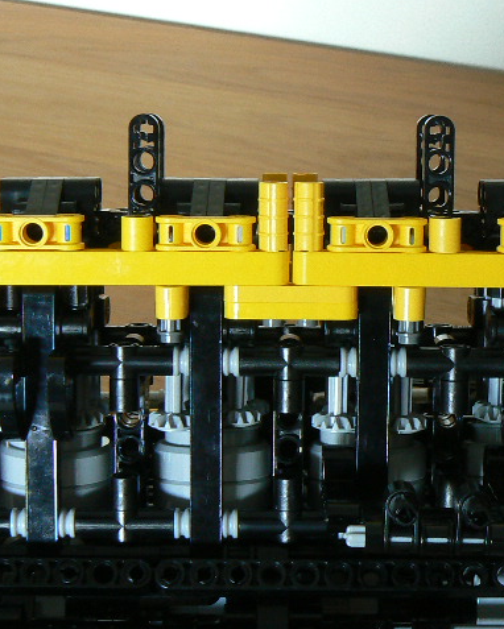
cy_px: 315
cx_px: 309
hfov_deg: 17.3
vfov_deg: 21.5
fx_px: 1658
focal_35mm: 89
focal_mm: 8.3
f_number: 5
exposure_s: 1/1.6
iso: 100
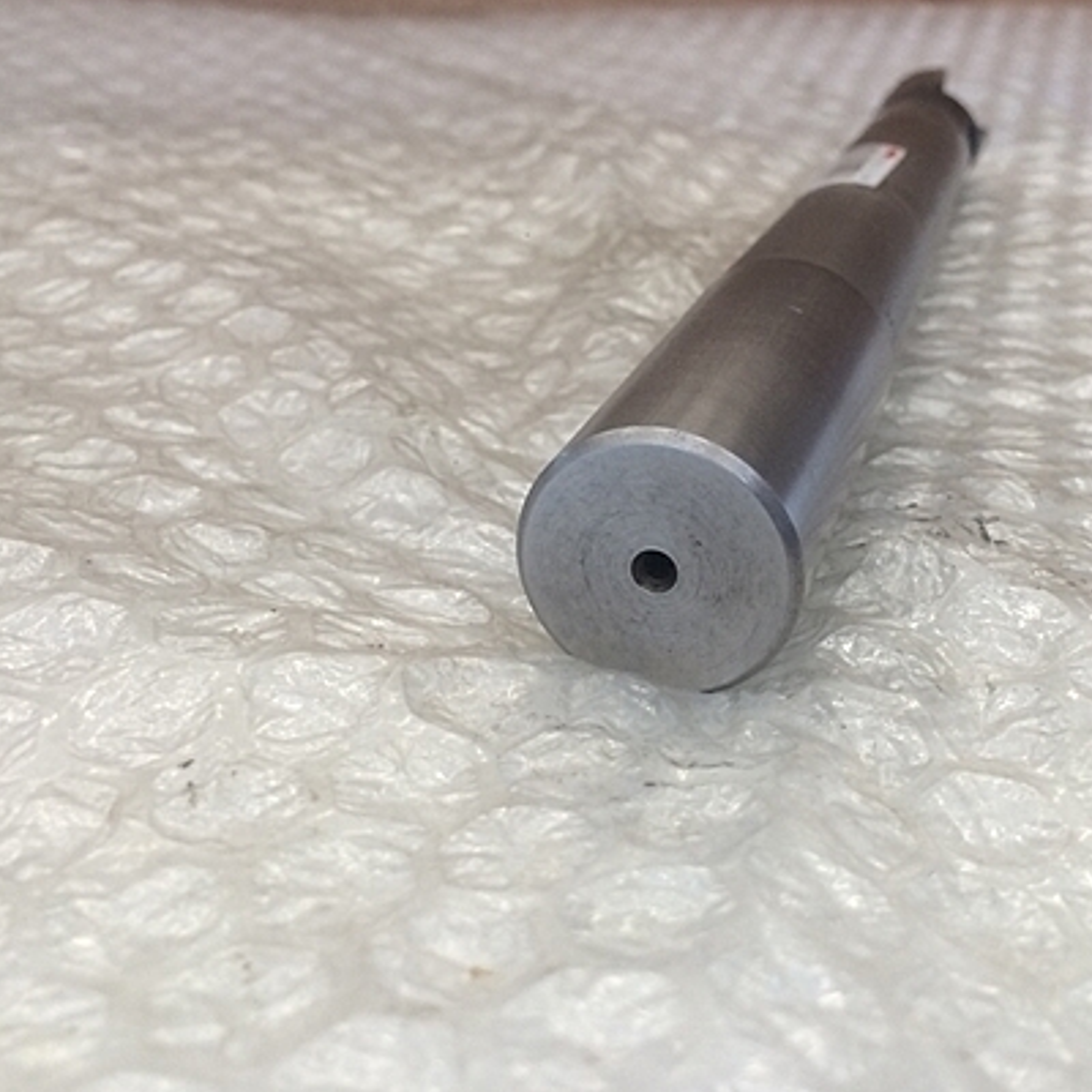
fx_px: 1463
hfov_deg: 40.7
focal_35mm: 41
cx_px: 666
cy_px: 480
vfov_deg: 40.9
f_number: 2.2
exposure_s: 1/40
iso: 40
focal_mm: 4.15
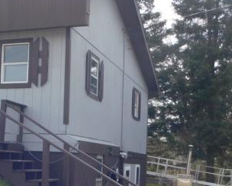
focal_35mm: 71
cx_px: 2
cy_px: 132
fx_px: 487
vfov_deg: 21.4
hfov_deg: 25.5
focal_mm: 4
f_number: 3
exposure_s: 1/800
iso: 125
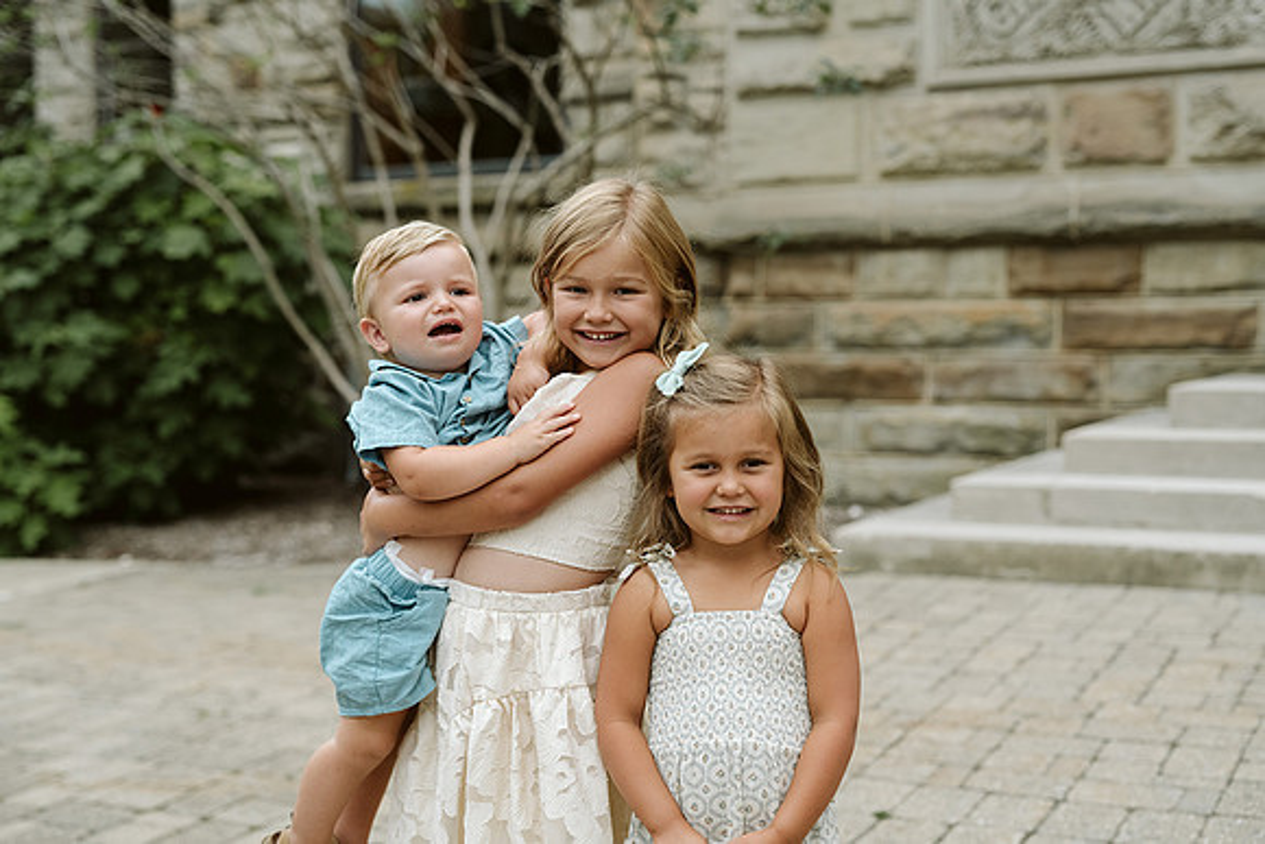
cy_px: 422
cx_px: 632
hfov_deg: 39.6
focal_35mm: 50
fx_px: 1757
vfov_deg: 27.0
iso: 640
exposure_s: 1/320
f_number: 2.8
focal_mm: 50
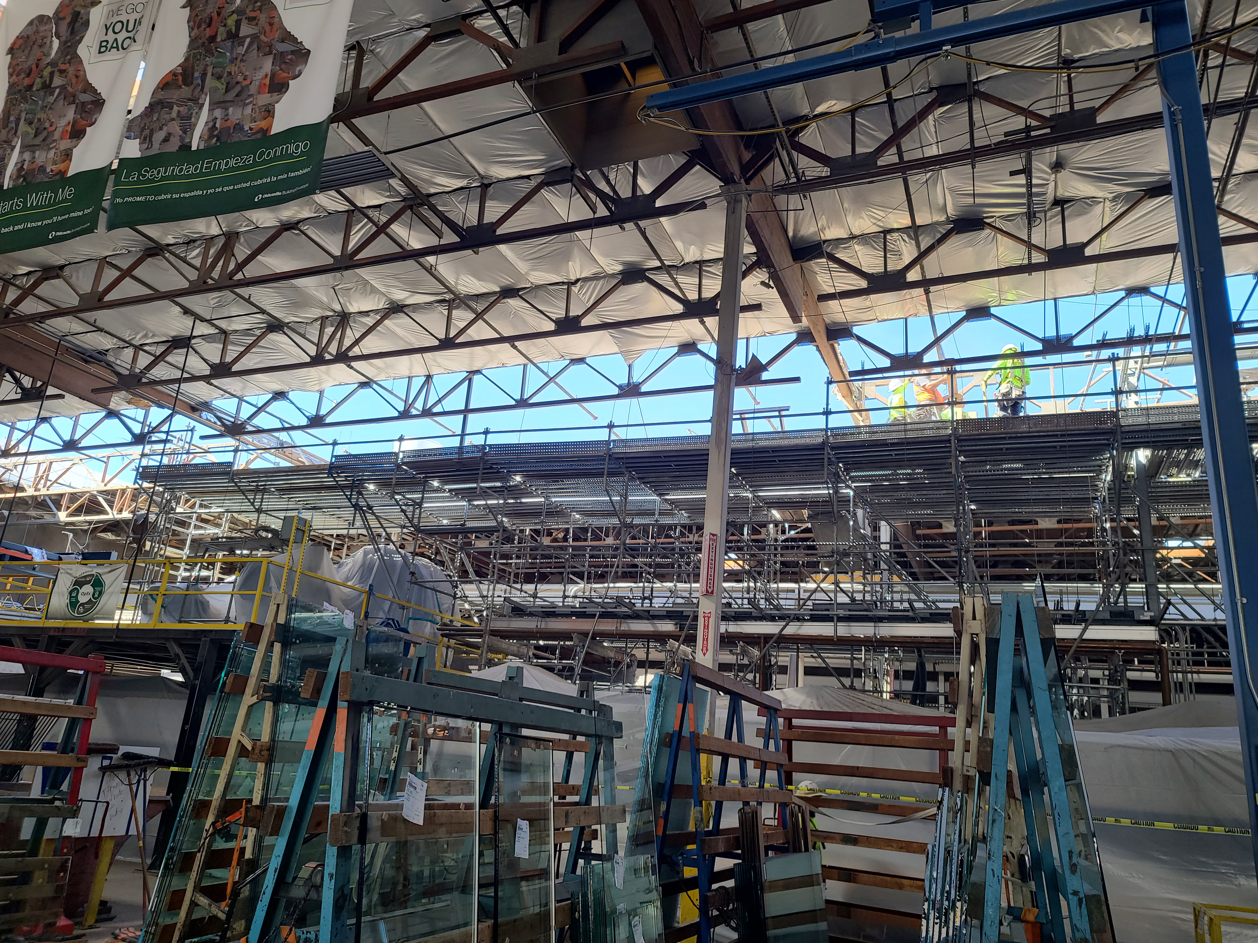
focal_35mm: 25
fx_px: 909
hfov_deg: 69.4
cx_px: 629
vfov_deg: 54.9
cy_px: 472
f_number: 1.8
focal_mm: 7
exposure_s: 1/116
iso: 16
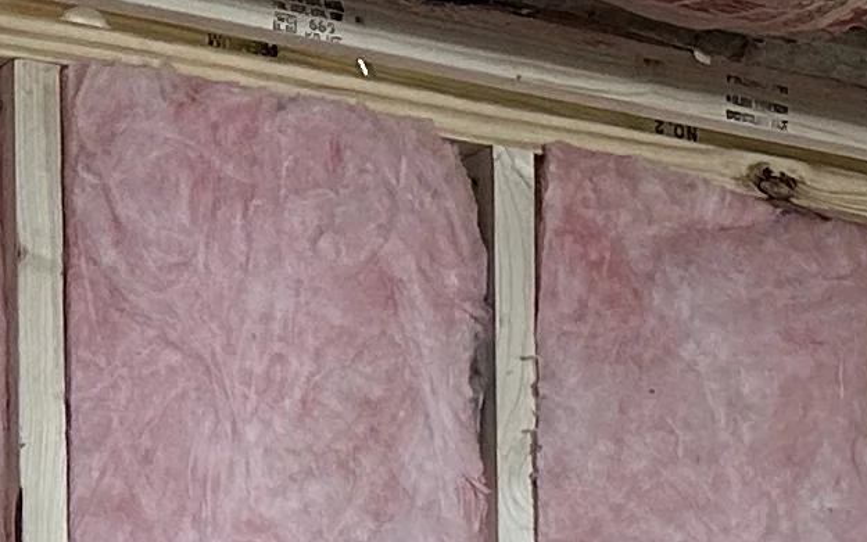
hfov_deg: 12.1
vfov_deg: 7.6
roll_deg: +0.1
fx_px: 3876
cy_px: 1209
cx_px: 1343
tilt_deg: +0.4
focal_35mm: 164
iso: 200
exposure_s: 1/120
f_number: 1.78
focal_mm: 6.86
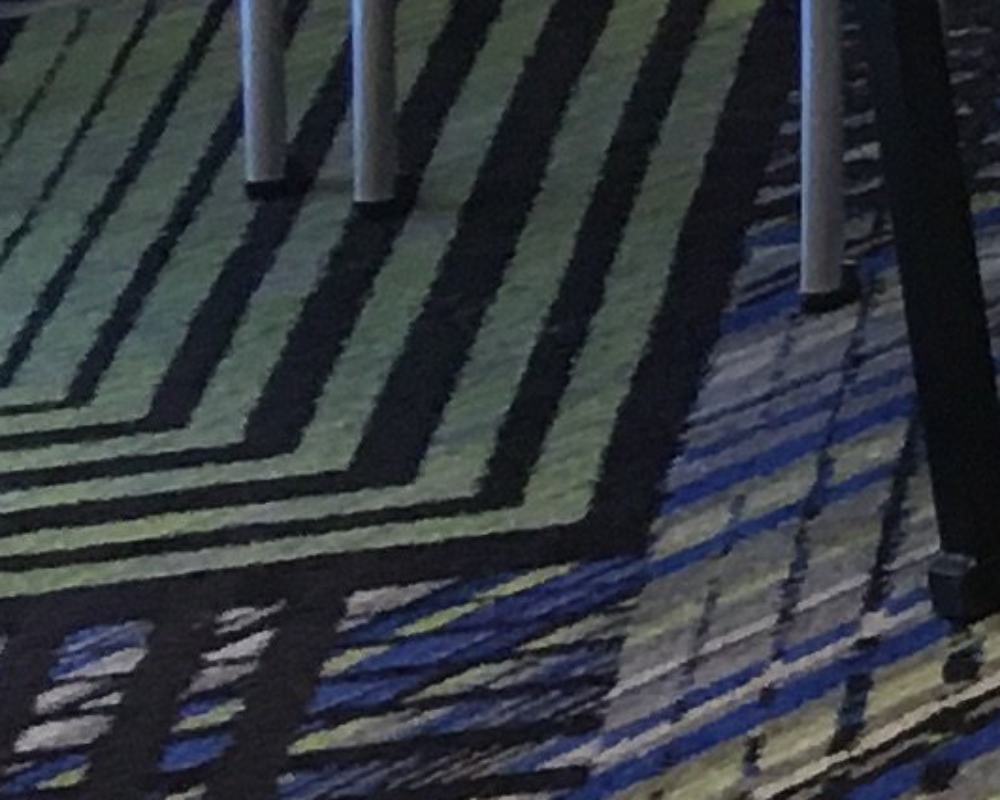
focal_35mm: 215
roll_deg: +1.0
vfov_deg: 7.1
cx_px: 3761
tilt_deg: -14.7
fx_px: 6364
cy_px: -346
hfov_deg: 7.1
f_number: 2.2
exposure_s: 1/15
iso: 25
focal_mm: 4.15
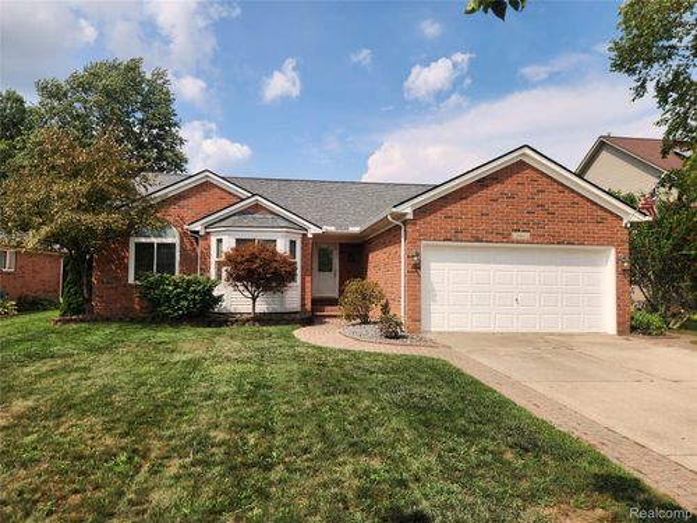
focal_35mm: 23
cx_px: 348
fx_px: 463
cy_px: 262
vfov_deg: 58.9
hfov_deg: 73.9
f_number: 1.8
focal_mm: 5.4
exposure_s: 1/2043
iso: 20
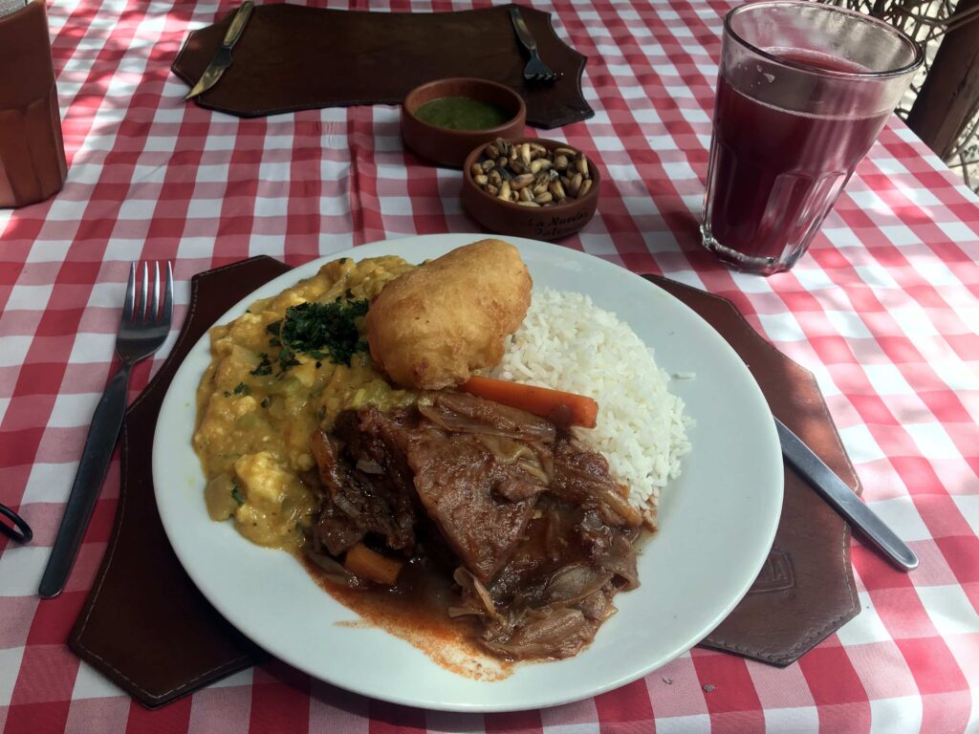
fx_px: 792
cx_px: 490
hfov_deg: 63.4
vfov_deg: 49.7
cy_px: 367
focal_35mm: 28
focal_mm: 3.99
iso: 20
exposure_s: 1/122
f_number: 1.8
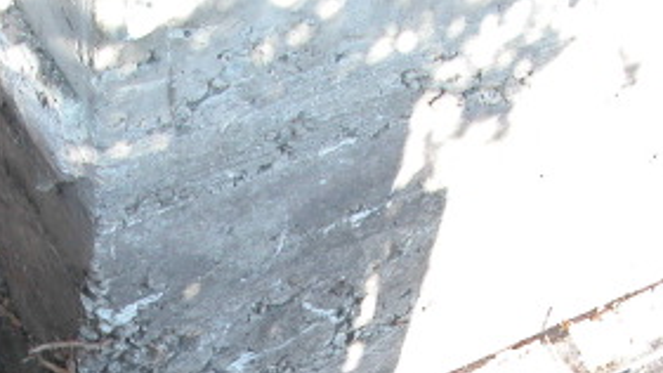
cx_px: 290
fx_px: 1529
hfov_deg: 24.4
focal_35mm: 87
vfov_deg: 13.3
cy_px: 524
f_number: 3.5
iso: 100
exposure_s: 1/97.6
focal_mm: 8.9
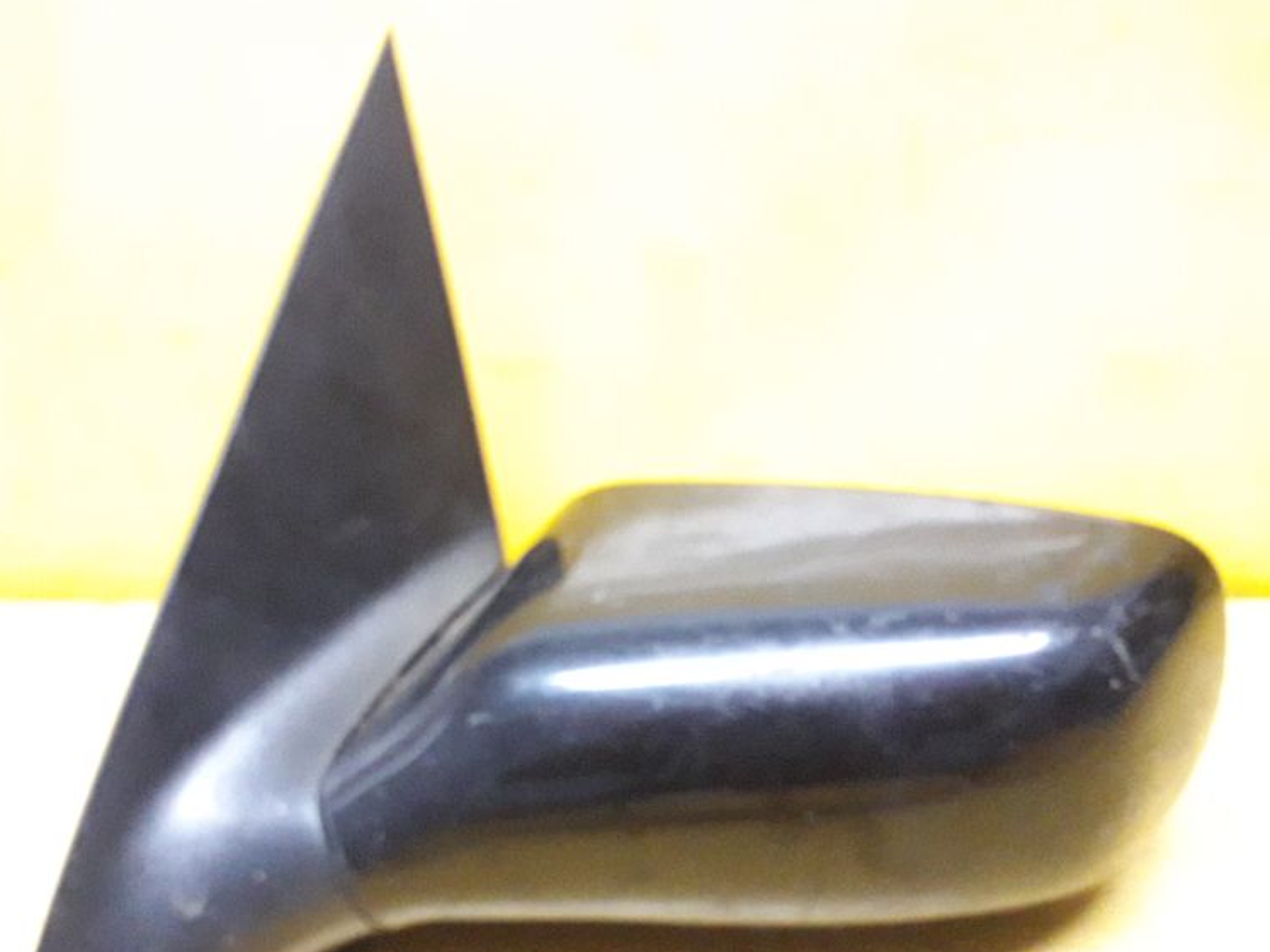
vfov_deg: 38.3
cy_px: 615
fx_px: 1357
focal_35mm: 37
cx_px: 536
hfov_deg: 50.0
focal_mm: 3.6
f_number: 1.9
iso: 500
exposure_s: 1/20
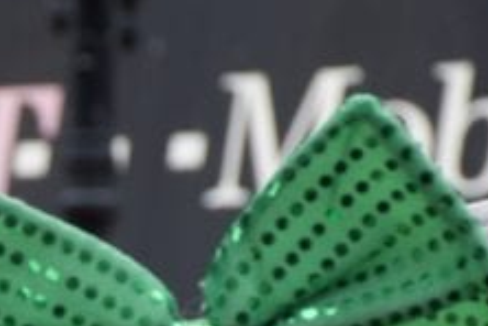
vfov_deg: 2.3
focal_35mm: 587
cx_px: -182
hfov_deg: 3.5
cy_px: 556
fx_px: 7961
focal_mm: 85
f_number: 7.1
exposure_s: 1/200
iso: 400
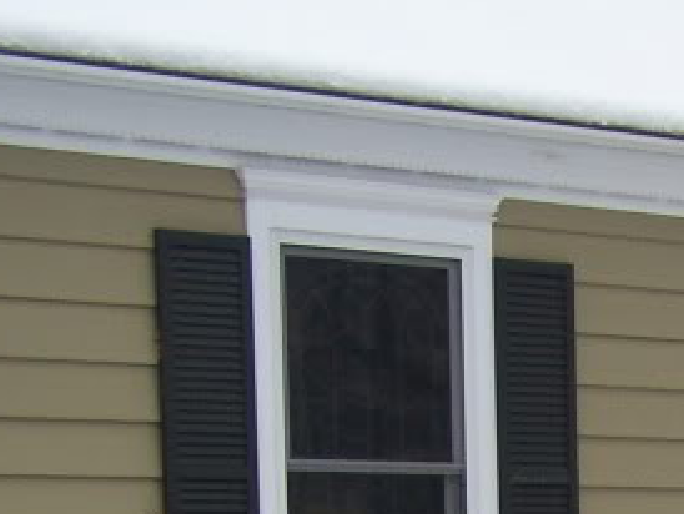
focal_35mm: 142
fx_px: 2808
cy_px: 928
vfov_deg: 9.9
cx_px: 966
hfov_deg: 13.2
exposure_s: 1/200
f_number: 2.8
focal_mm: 6.3
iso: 80
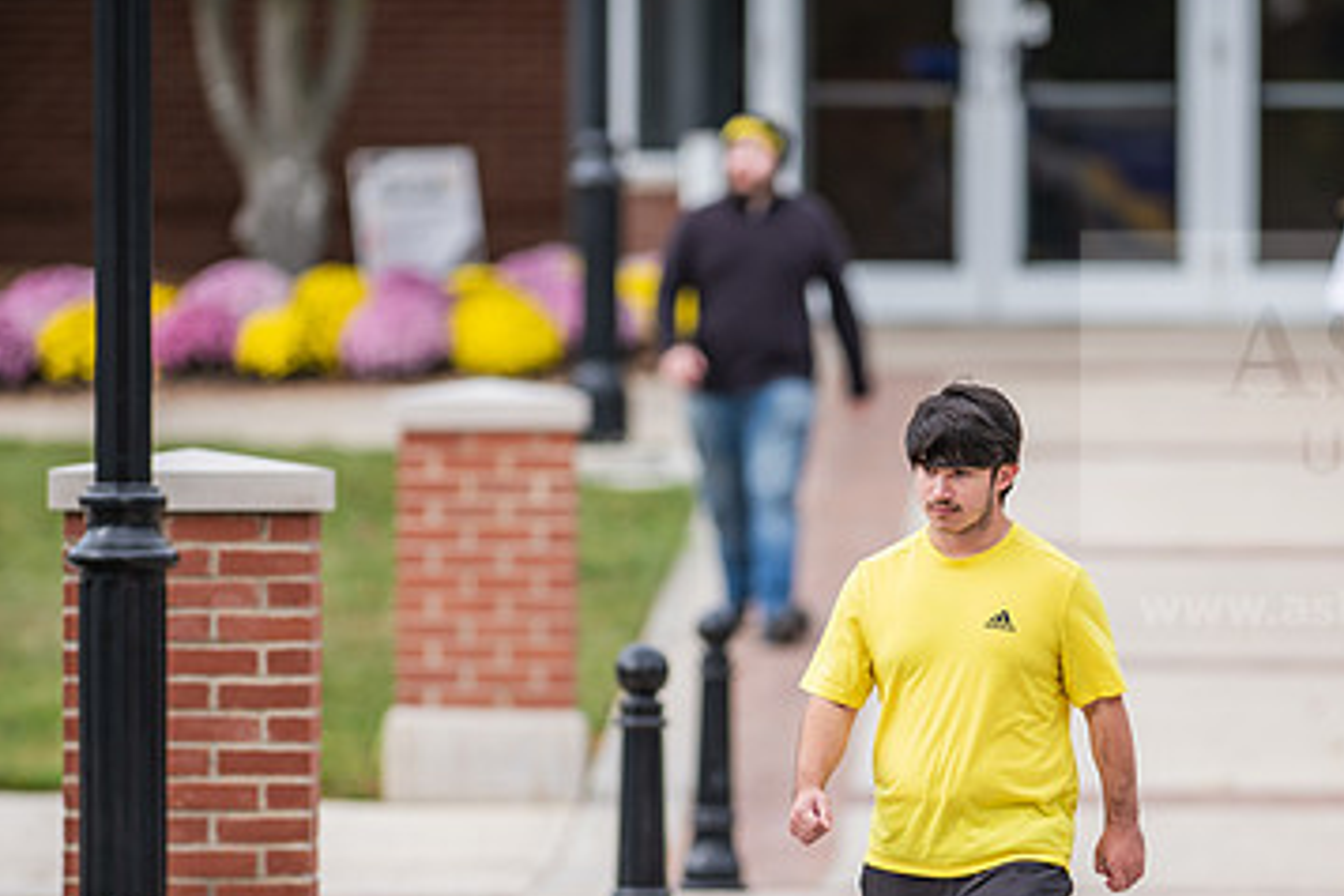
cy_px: 687
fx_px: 18180
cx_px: 968
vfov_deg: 2.8
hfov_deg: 4.2
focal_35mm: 487
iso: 100
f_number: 3.2
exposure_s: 1/640
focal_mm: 300
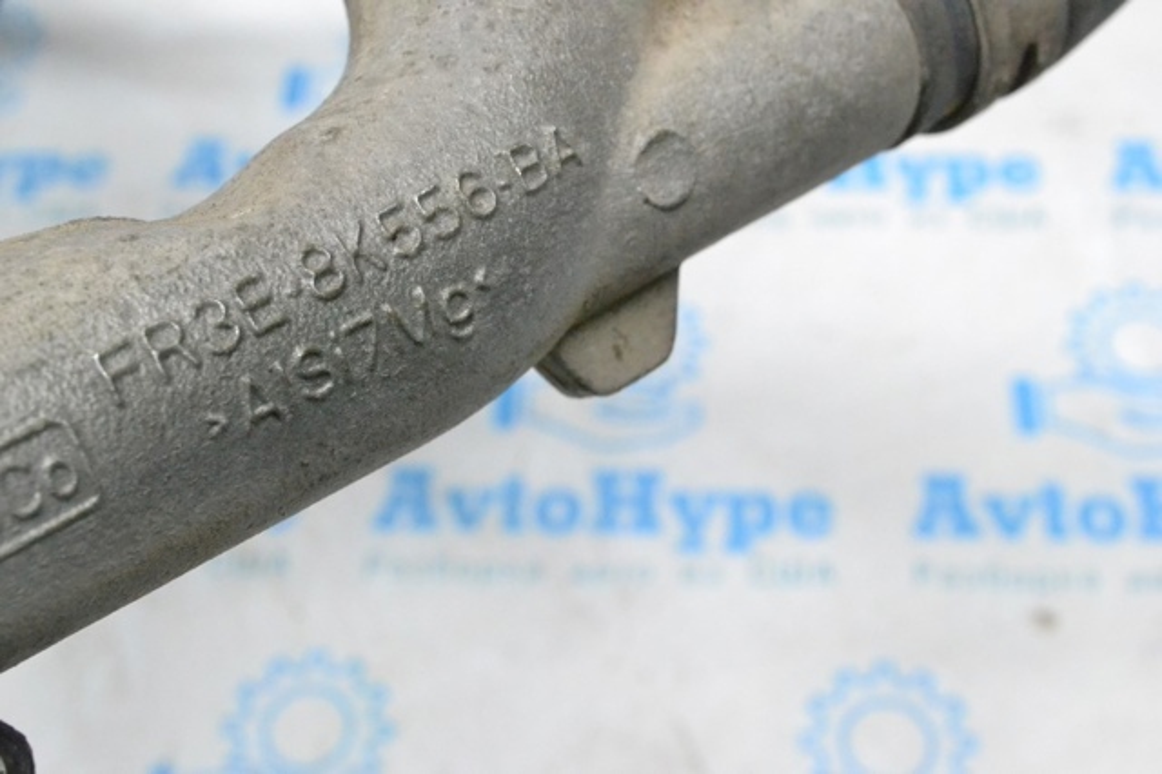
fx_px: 1742
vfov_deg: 25.0
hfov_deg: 36.9
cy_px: 387
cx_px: 581
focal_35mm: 54
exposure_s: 1/160
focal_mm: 36
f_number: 9
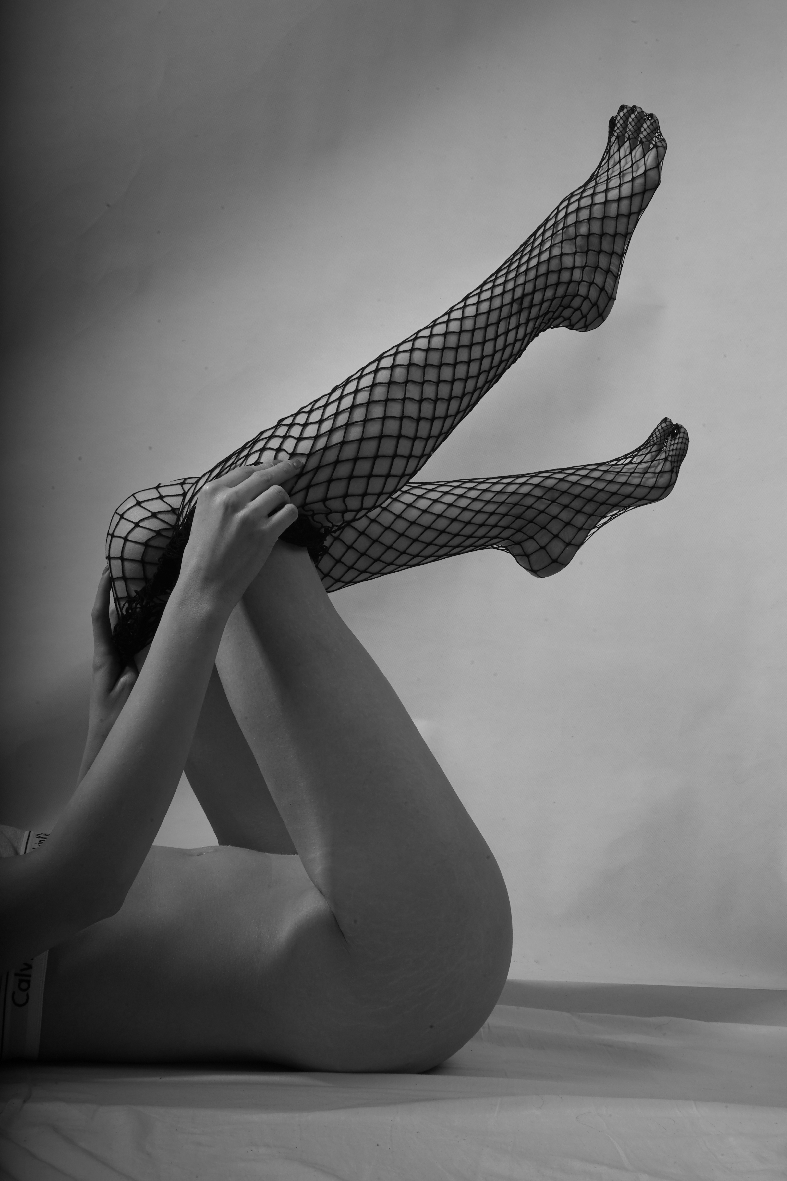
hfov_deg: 30.5
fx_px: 1443
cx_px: 394
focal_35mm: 44
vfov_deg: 44.5
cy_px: 590
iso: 100
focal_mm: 44
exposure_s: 1/200
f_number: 29
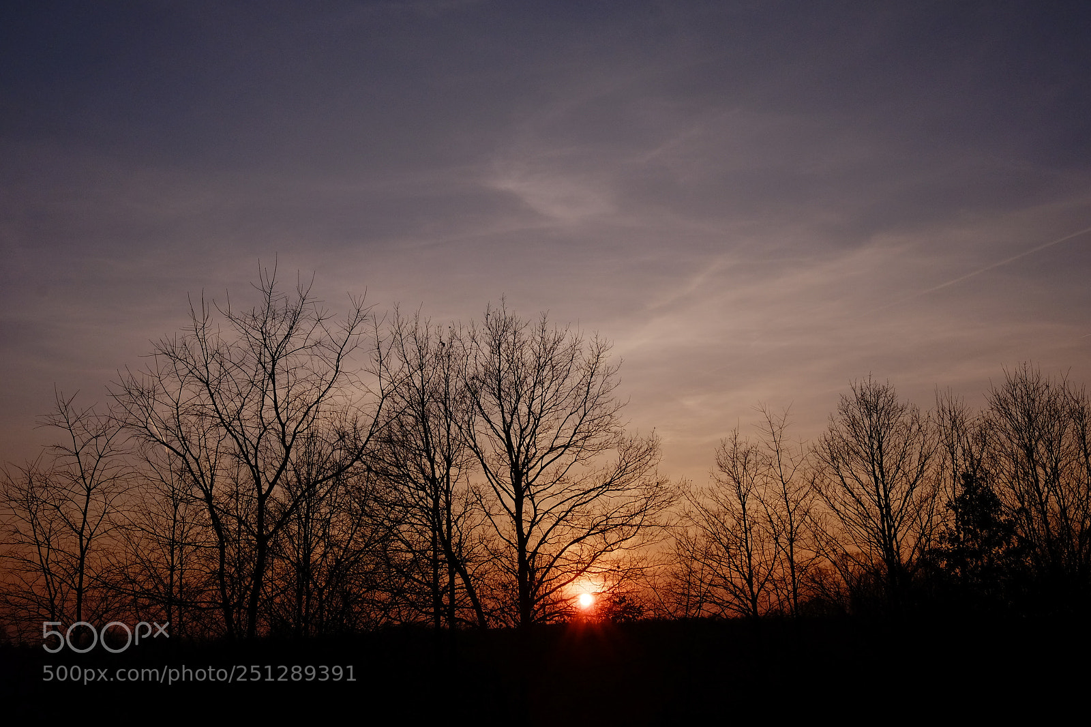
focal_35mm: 35
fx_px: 1060
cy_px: 364
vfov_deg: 37.8
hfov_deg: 54.4
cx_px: 546
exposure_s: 1/550
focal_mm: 23
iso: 800
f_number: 16
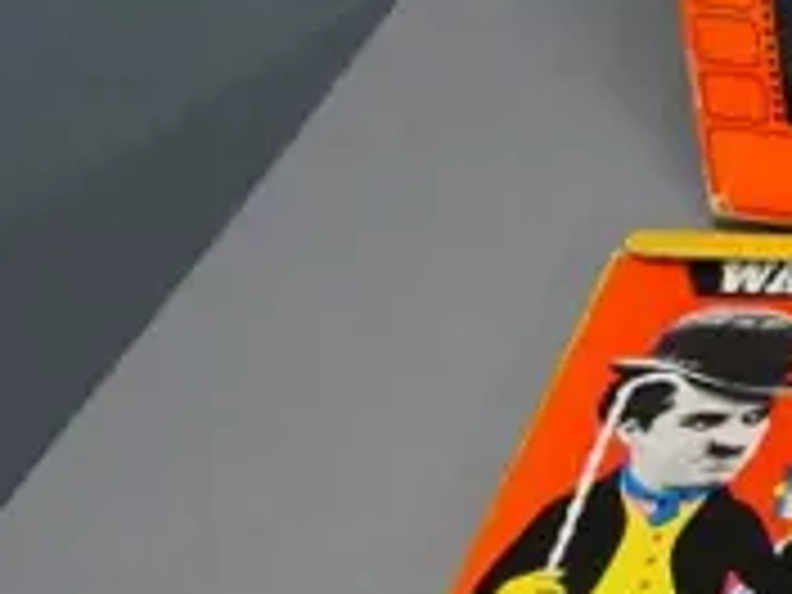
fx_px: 3203
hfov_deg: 11.3
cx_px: 2012
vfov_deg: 10.2
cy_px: 950
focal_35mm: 140
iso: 3200
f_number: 5
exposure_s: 1/160
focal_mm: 12
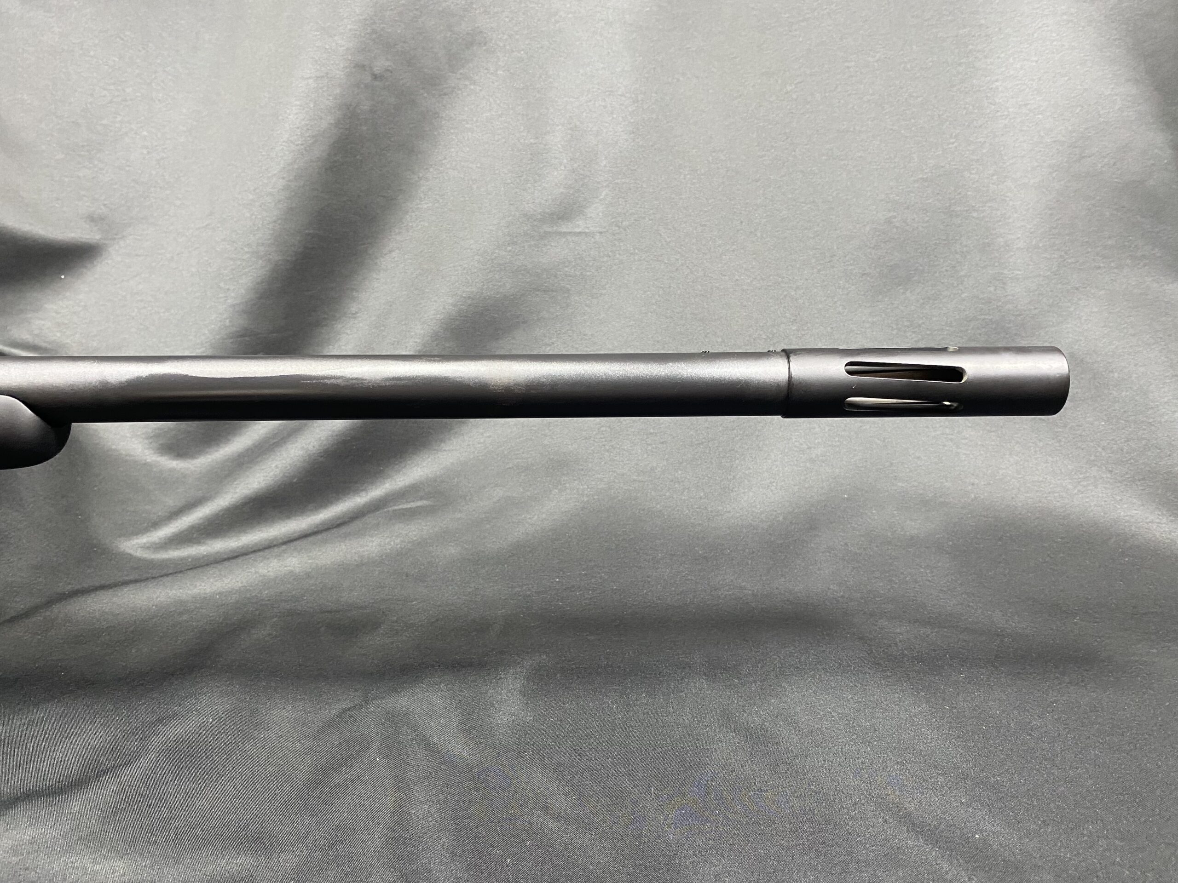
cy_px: 442
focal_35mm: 26
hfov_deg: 67.3
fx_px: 885
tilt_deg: -15.1
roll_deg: +0.1
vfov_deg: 53.1
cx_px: 589
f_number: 1.8
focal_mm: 4.25
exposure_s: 1/60
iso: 250
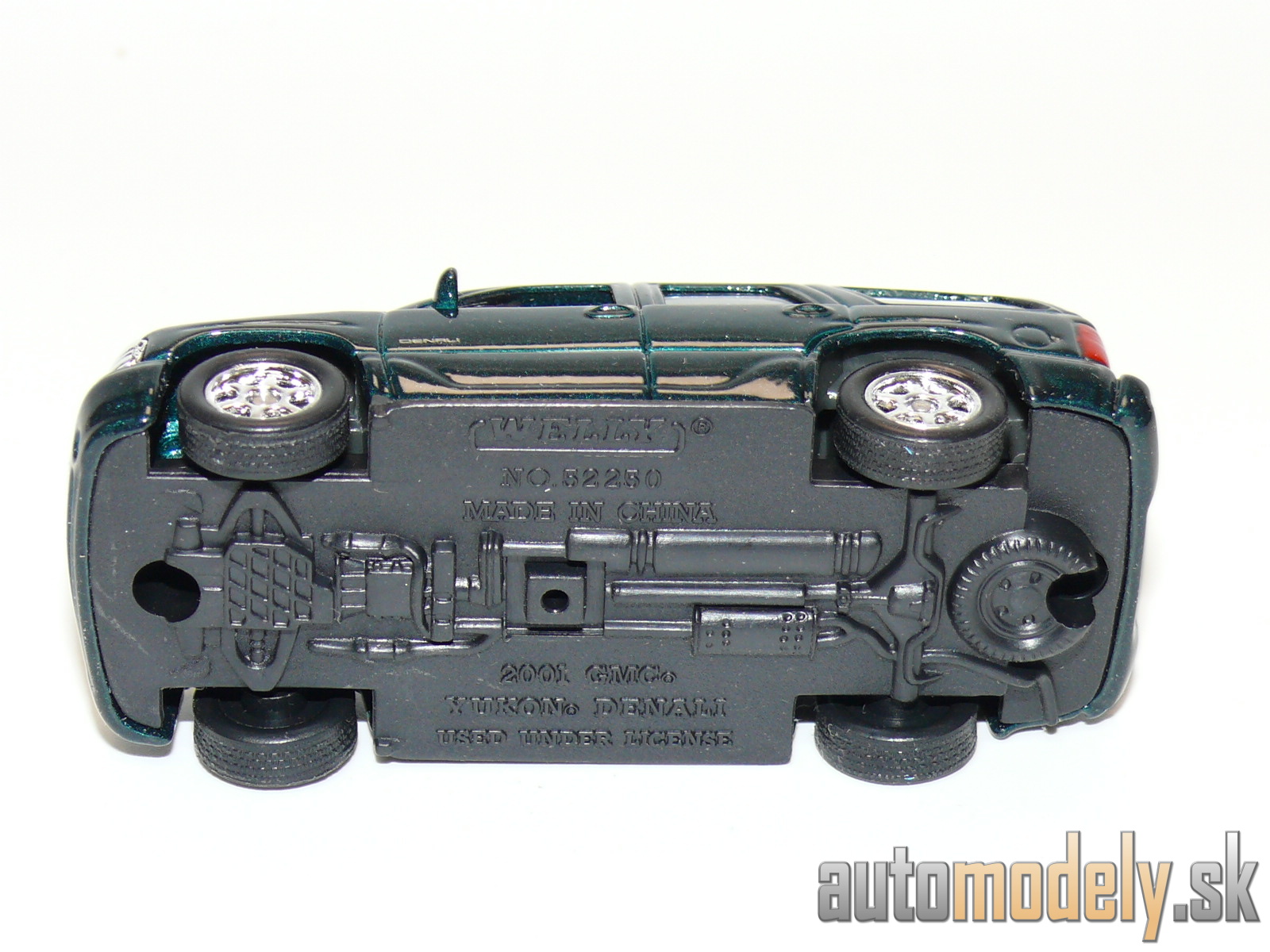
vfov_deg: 14.4
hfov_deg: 19.1
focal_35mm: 103
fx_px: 3779
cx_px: 635
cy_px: 476
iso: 100
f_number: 4
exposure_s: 1/30
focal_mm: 13.5
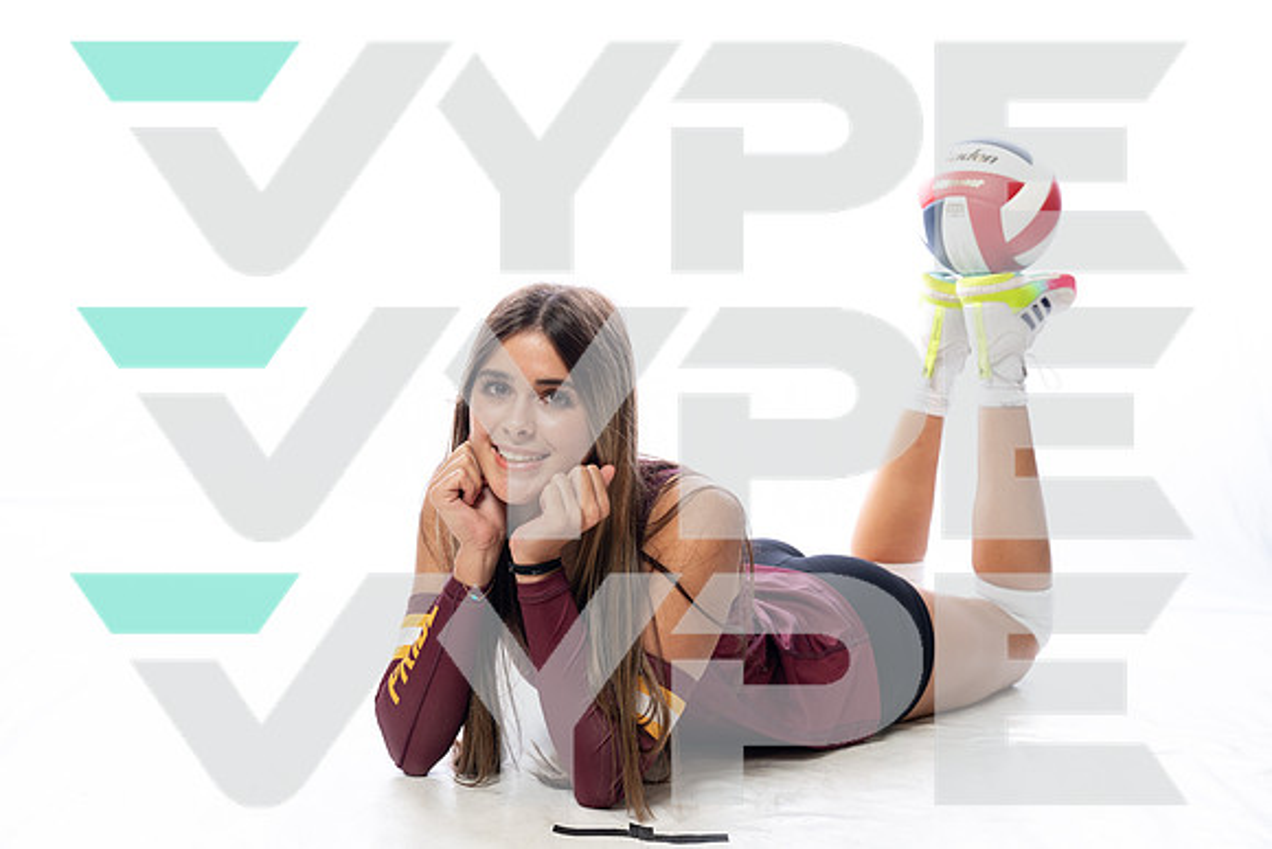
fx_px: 1944
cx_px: 636
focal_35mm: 55
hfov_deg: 36.2
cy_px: 424
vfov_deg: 24.6
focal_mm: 55
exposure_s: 1/250
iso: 640
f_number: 5.6
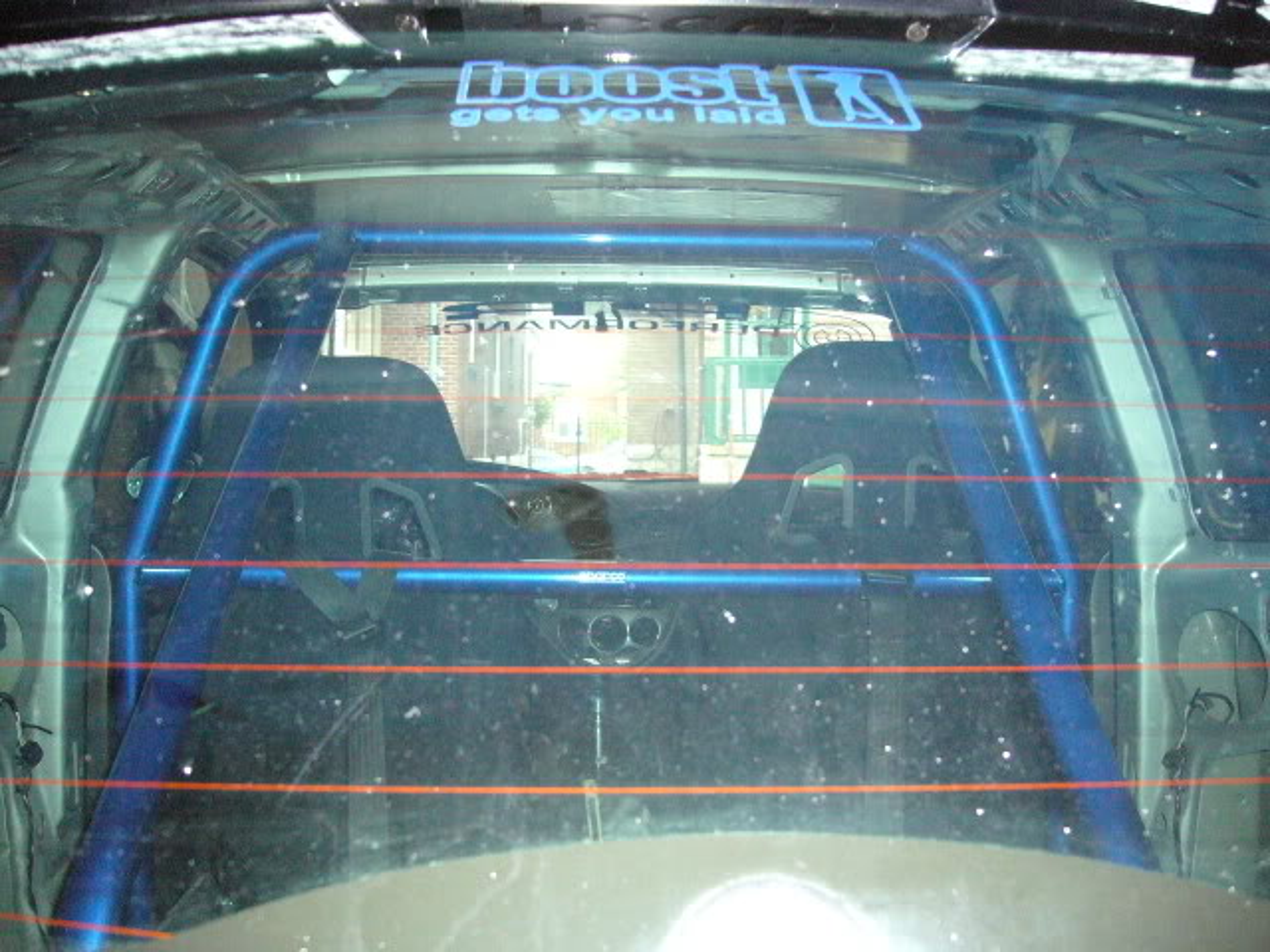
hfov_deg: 52.6
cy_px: 476
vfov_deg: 40.7
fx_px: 1284
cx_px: 635
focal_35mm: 35
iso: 400
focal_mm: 5.8
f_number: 2.8
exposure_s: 1/30
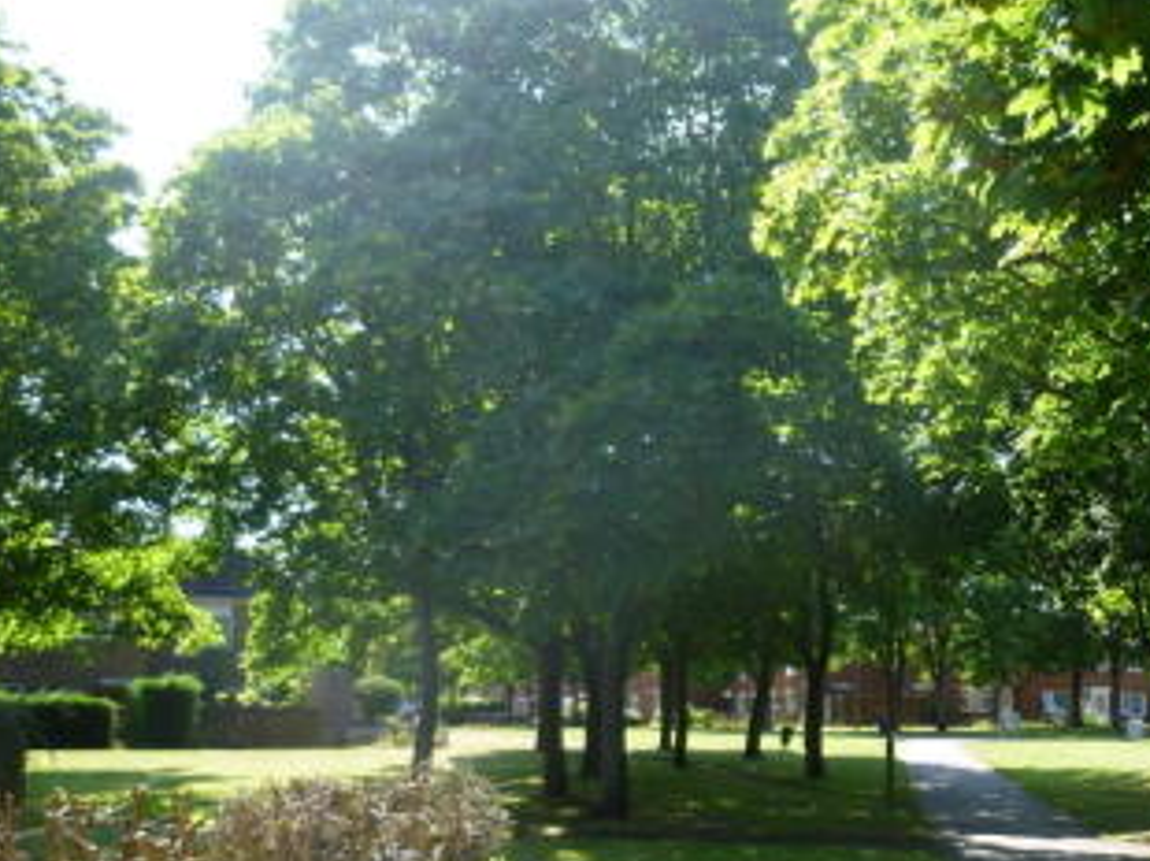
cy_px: 651
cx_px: 978
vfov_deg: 30.3
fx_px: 1560
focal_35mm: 47
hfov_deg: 38.4
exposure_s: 1/200
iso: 100
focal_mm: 4.5
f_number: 3.1
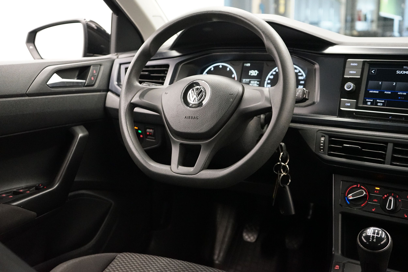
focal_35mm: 39
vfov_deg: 34.2
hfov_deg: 49.6
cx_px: 204
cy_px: 136
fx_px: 442
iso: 6400
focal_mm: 39
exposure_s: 1/80
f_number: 4
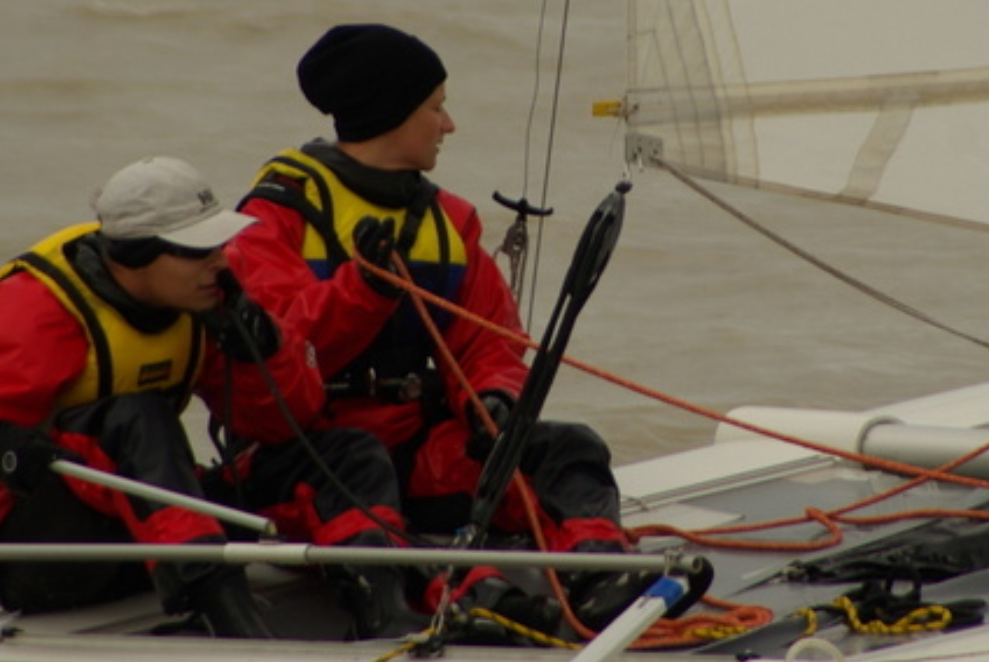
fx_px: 29876
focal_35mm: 1086
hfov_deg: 1.9
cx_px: 604
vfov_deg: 1.3
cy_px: 143
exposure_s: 1/350
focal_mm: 300
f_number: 6.7
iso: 100
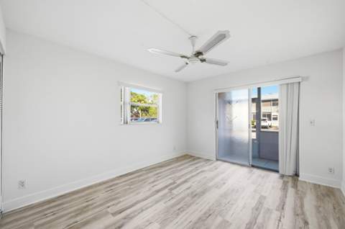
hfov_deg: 104.4
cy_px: 114
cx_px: 172
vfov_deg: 81.0
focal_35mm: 14
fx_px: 134
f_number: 8
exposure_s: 1/3200
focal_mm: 14
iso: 2500
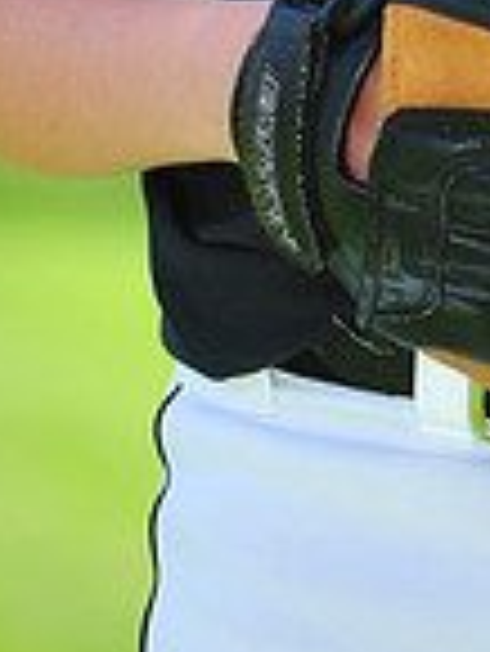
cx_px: 620
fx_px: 14474
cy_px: -634
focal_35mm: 768
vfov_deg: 2.6
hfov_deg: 1.9
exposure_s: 1/400
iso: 200
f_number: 4.5
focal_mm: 200
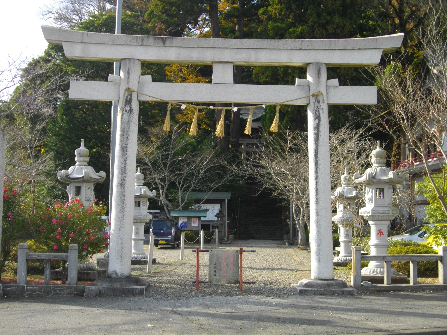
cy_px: 168
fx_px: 646
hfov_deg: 38.2
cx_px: 224
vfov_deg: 29.1
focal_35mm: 50
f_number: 3.6
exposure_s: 1/320
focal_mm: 8.8
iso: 100
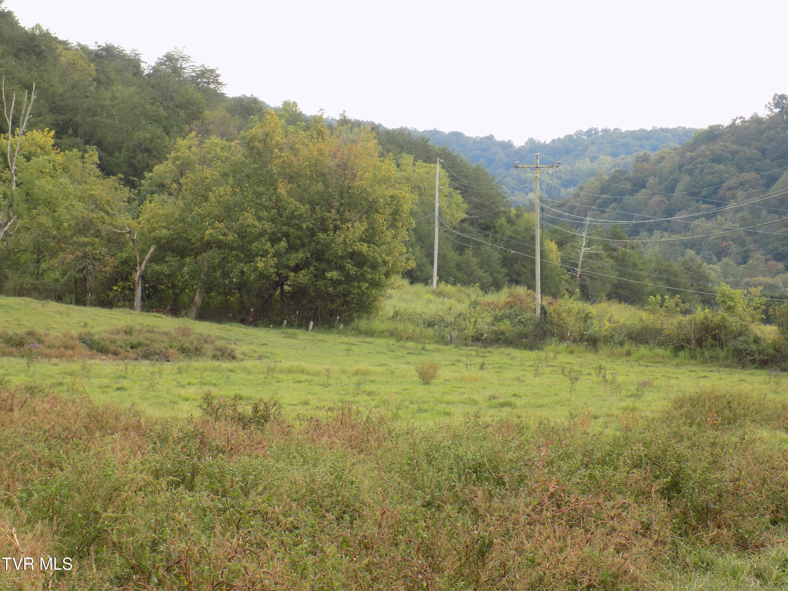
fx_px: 2436
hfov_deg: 18.4
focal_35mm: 107
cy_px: 296
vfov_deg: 13.8
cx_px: 394
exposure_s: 1/100
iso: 80
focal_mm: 19.1
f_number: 4.7
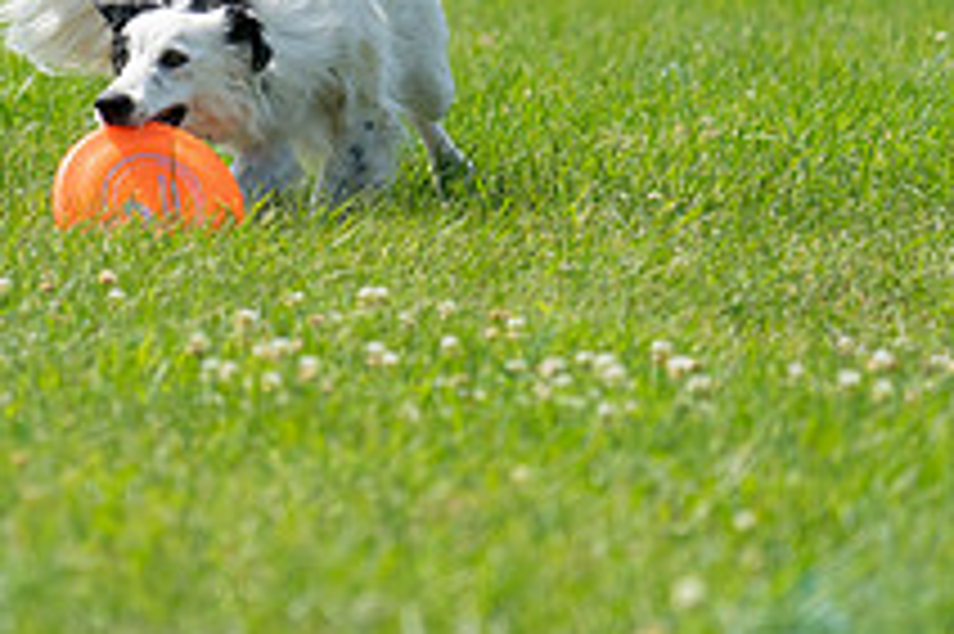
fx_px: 21739
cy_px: -143
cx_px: 148
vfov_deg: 1.7
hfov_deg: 2.5
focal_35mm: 821
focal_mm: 284
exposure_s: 1/4000
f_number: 5.6
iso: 1000
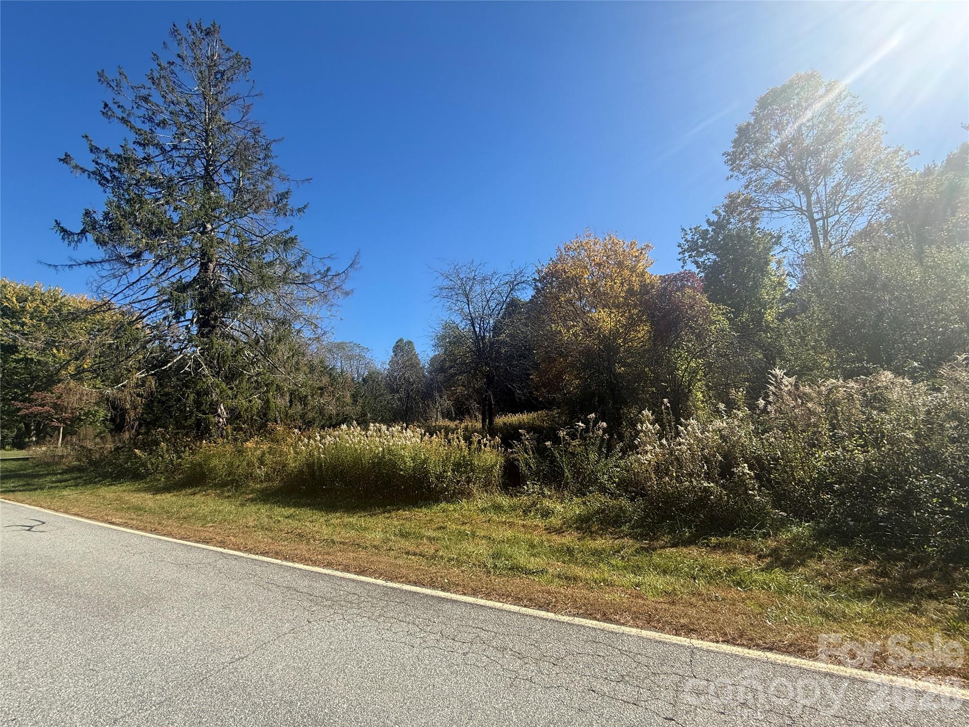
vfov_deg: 85.7
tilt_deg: +10.5
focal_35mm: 14
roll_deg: +5.6
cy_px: 364
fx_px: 392
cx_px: 484
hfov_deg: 102.1
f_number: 2.2
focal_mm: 2.22
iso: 50
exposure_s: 1/901
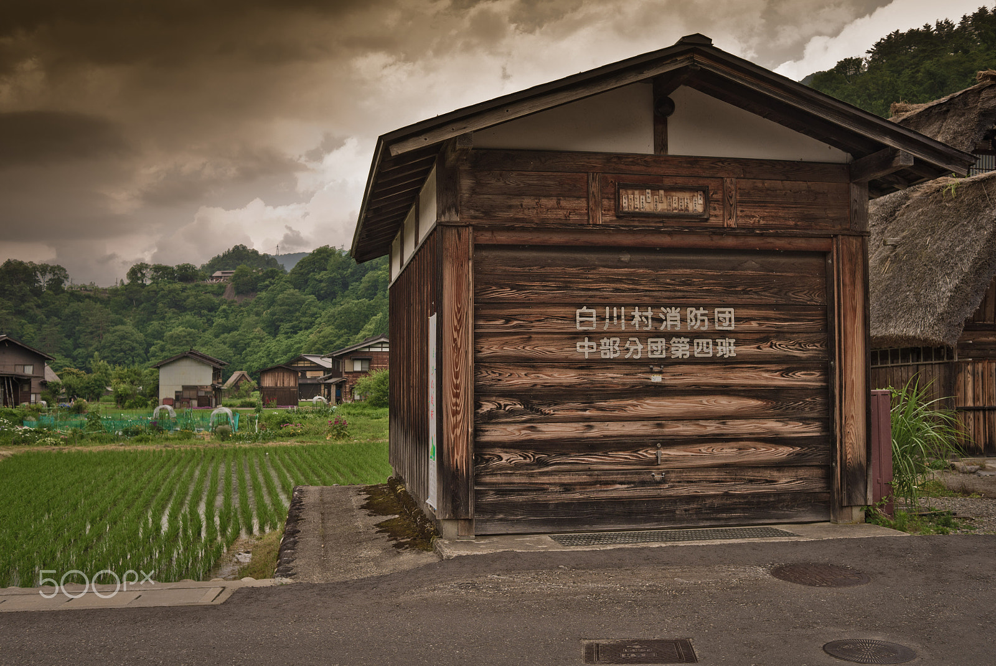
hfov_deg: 53.1
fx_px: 997
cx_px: 498
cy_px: 333
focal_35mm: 36
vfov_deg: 36.9
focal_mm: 24
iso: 100
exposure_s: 1/320
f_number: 5
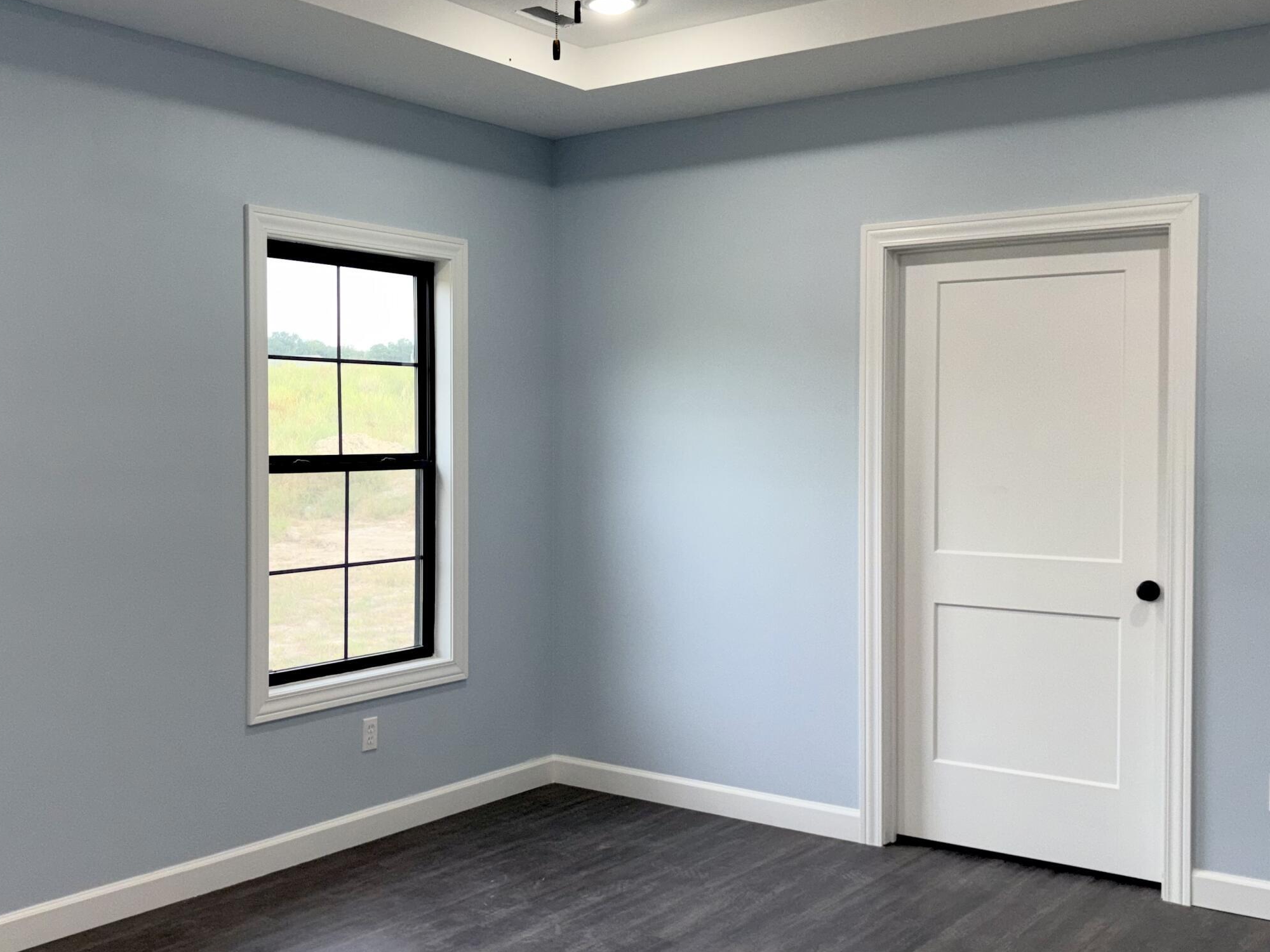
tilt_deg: -2.0
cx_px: 547
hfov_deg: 47.7
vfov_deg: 36.8
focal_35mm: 39
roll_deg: -0.5
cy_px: 464
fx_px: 1431
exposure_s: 1/143
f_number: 1.6
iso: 80
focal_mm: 5.96
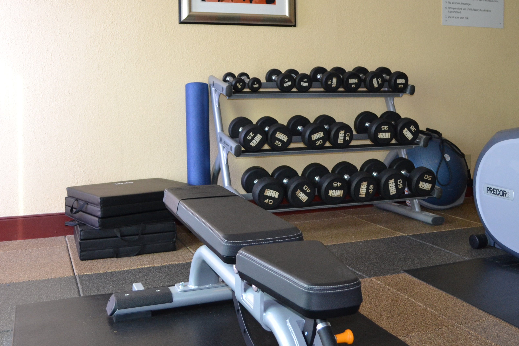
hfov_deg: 49.5
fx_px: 562
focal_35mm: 39
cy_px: 105
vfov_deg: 33.8
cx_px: 280
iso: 800
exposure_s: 1/60
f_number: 3.5
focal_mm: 18
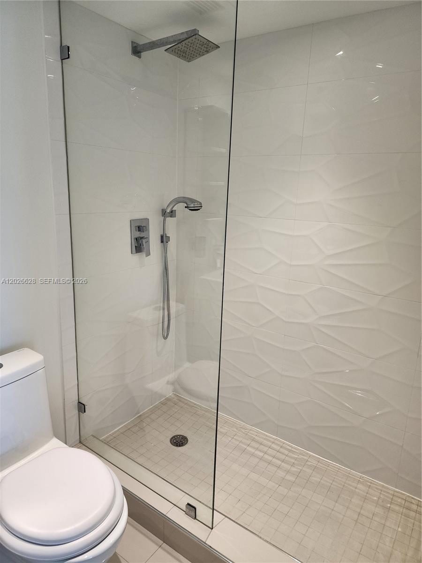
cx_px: 211
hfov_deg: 58.9
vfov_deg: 73.9
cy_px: 282
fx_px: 374
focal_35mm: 23
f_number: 1.8
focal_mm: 6.4
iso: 160
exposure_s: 1/180
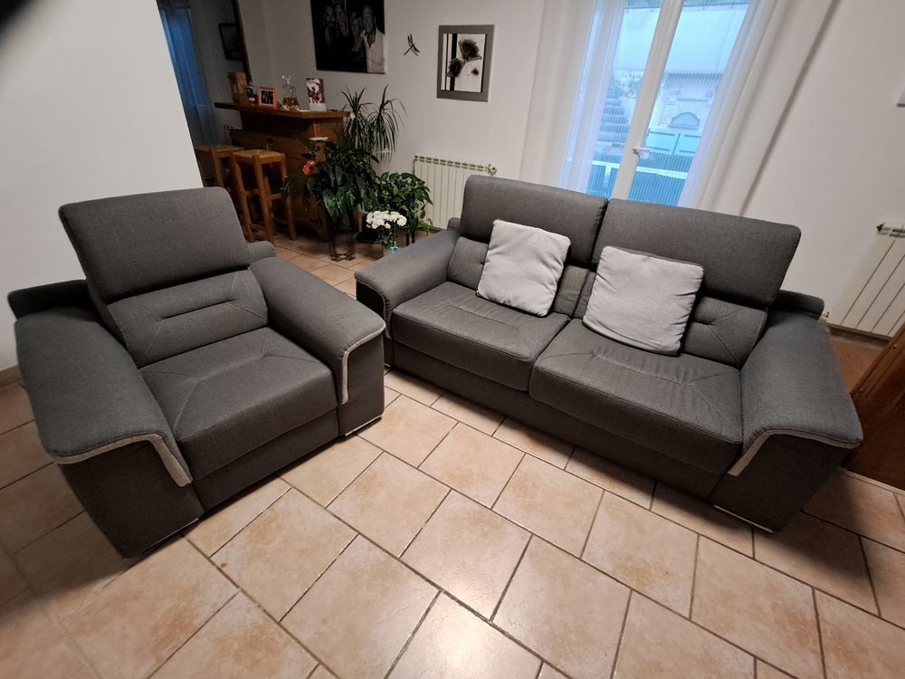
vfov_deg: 78.1
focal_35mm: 16
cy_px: 340
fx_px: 418
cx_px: 452
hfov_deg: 94.5
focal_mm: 1.64
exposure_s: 1/25
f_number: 2.2
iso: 320
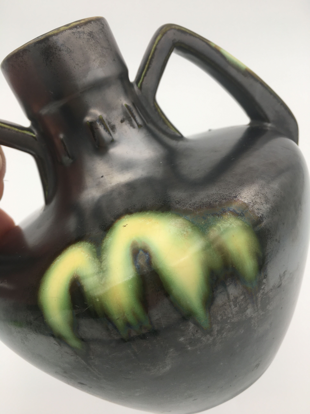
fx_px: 346
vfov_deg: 61.7
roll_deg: +6.0
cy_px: 207
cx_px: 155
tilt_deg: -42.1
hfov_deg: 48.2
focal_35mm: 29
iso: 25
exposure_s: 1/130
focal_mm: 4.15
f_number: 2.2
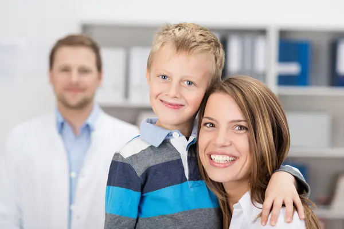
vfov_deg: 16.1
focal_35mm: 85
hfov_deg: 23.9
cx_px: 172
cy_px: 114
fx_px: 812
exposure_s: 1/160
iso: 100
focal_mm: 85
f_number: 3.2
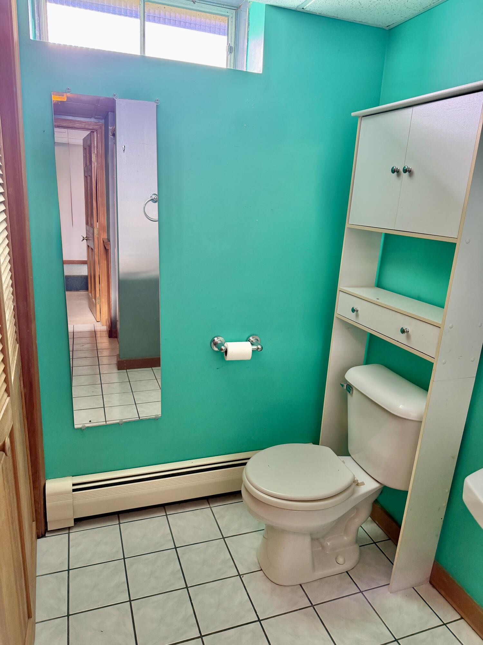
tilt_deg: -15.5
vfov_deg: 71.6
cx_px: 242
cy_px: 322
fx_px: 446
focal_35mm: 24
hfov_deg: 56.8
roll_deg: -2.4
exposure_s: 1/97
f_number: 1.78
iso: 200
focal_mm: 6.76
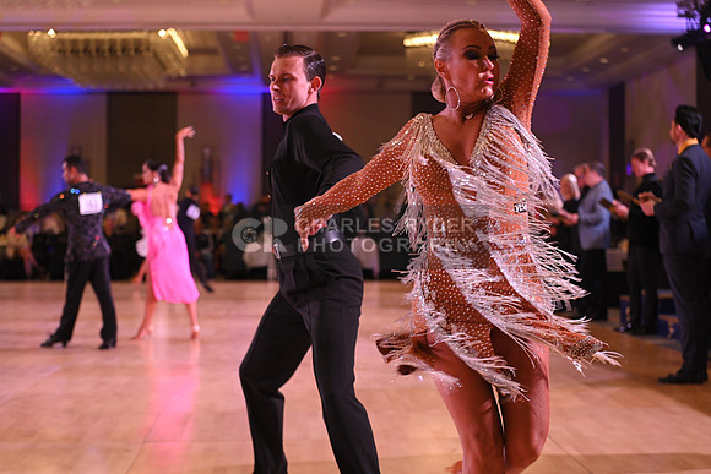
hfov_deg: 28.8
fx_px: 1383
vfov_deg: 19.5
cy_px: 237
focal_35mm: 70
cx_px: 356
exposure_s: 1/200
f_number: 4.5
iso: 1600
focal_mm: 70
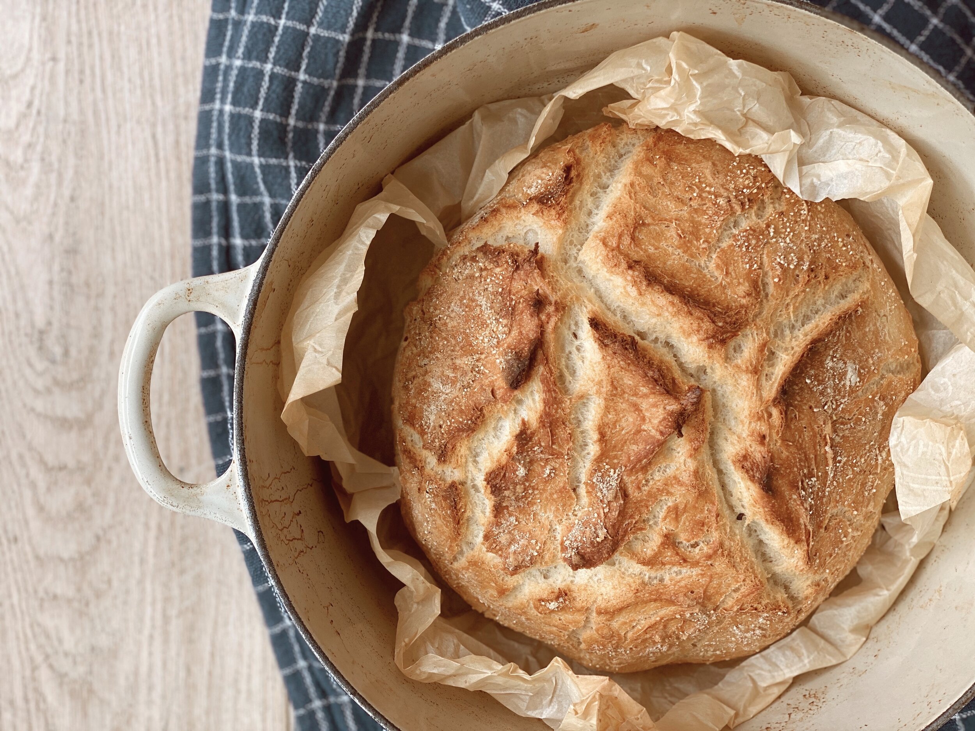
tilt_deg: -87.5
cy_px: 366
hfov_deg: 36.8
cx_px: 488
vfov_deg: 28.0
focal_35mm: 52
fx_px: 1465
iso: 20
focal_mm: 6
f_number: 2
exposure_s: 1/249
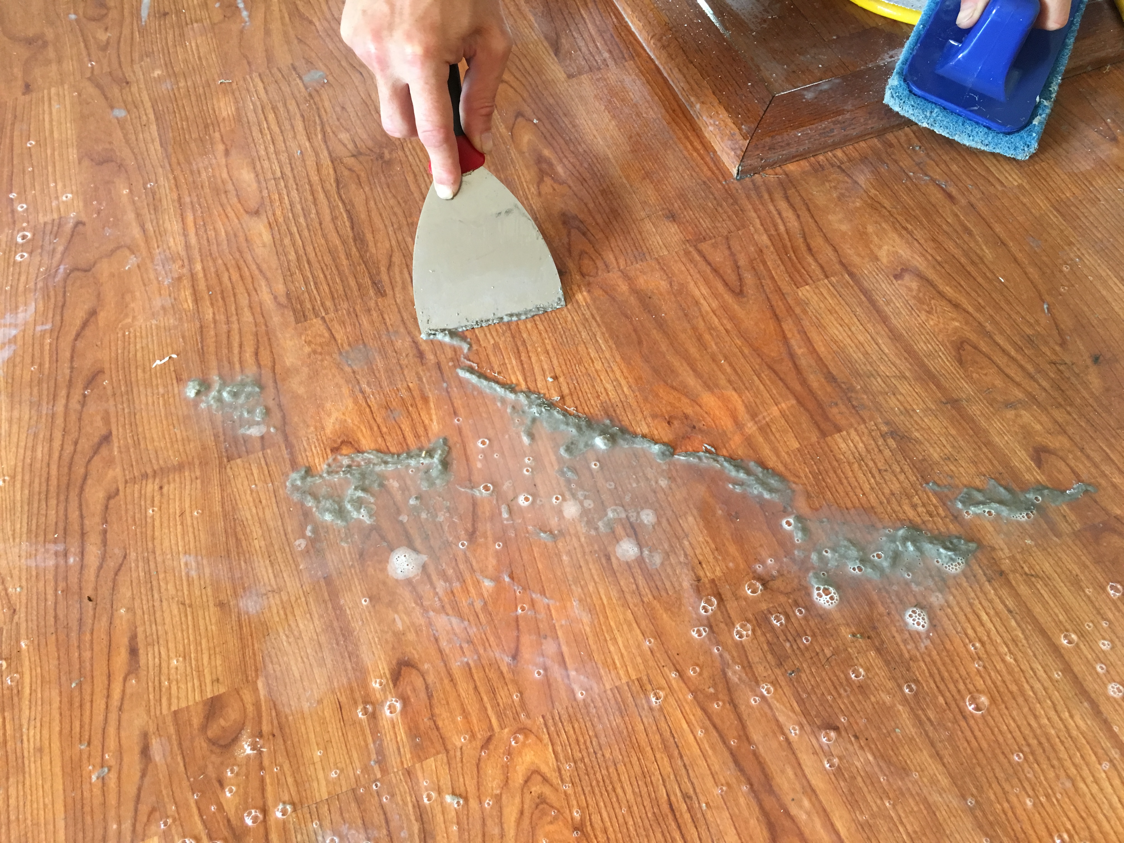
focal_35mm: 29
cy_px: 422
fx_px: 942
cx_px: 562
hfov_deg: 61.7
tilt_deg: -56.1
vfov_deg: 48.2
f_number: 2.2
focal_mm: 4.15
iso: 100
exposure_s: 1/30
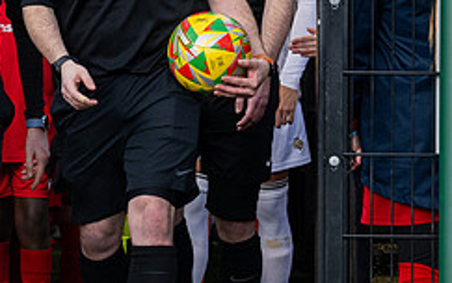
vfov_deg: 3.0
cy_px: 80
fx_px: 5446
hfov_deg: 4.7
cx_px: -39
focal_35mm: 442
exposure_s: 1/800
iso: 800
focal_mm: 115
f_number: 4
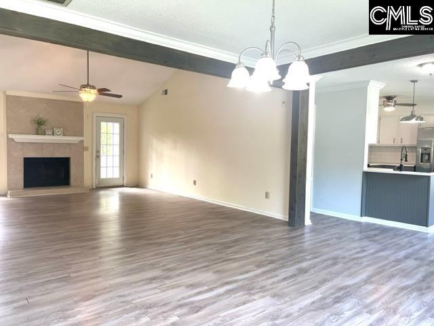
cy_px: 163
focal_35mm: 26
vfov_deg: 53.1
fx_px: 326
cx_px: 217
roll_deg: -1.3
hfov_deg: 67.3
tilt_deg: -2.4
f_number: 1.6
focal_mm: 5.1
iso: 100
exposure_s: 1/120
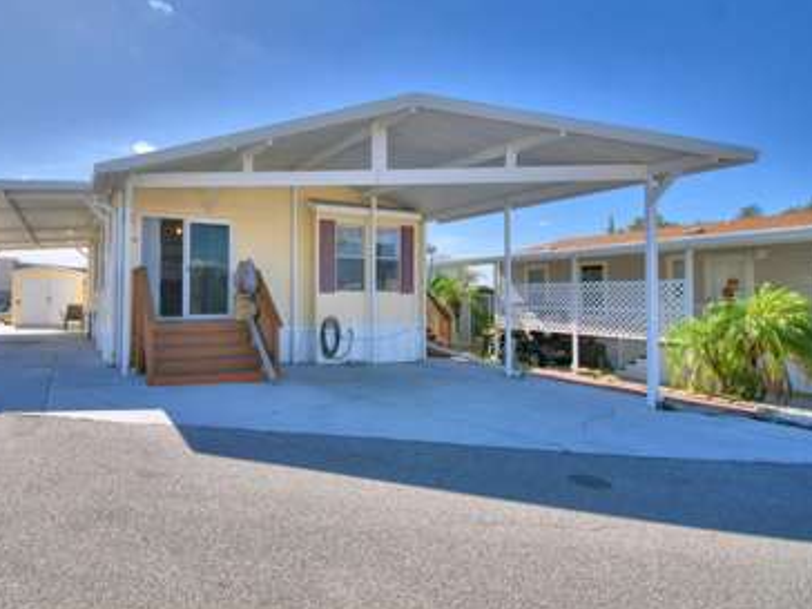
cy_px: 278
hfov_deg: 83.7
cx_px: 326
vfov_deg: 68.6
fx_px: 446
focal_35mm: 19
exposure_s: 1/1600
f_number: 4.5
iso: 100
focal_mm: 10
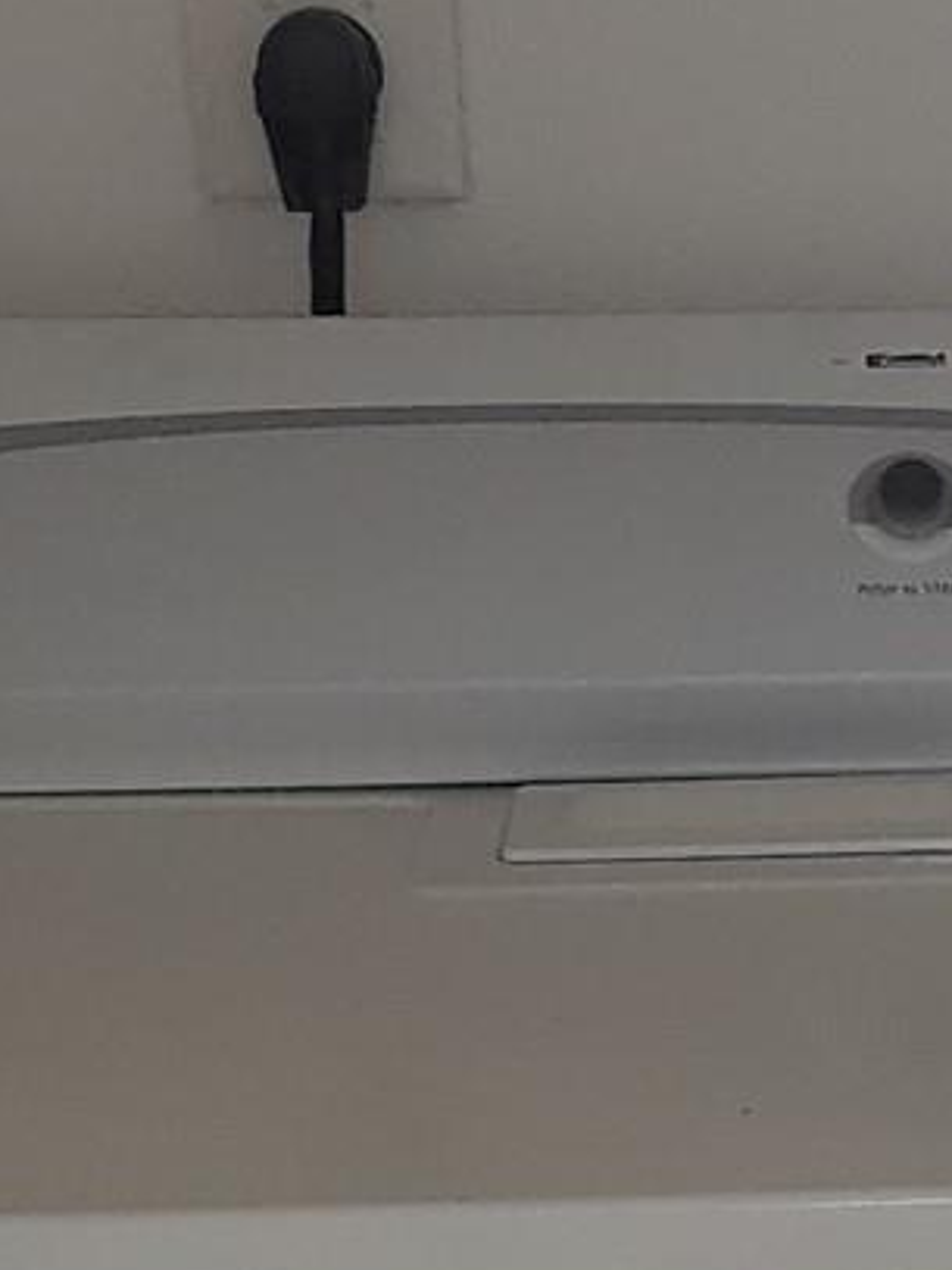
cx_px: 1186
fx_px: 4329
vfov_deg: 16.3
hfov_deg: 12.2
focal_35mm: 118
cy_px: 1292
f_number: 1.9
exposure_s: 1/60
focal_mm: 2.47
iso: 64
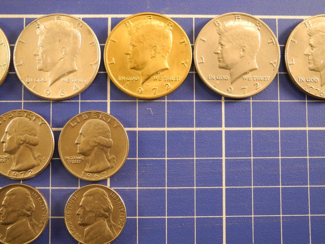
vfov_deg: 40.7
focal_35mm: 35
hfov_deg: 52.6
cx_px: 162
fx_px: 329
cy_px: 122
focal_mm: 7.4
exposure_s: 1/30.7
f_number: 3.2
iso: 100
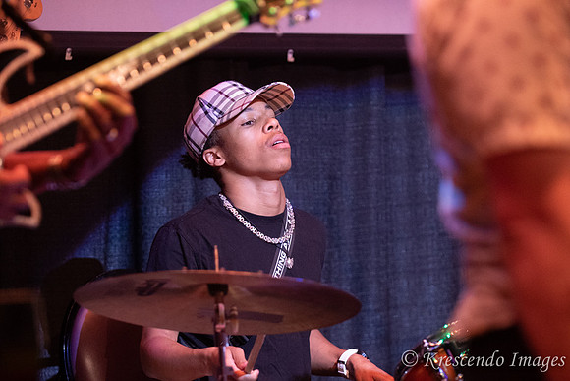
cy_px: 190
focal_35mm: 180
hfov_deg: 11.4
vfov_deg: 7.6
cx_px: 285
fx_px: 2851
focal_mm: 120
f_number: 2.8
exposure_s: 1/200
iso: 3200
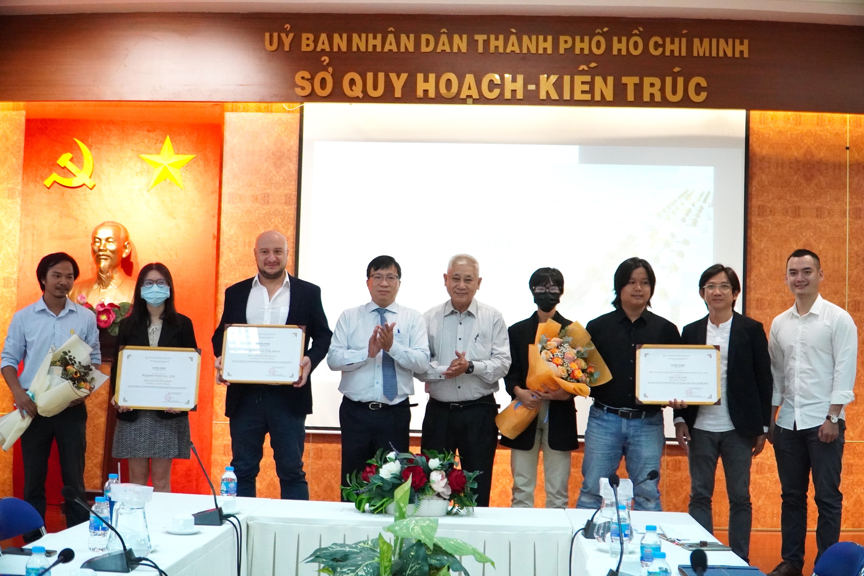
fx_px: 1080
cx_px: 432
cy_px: 288
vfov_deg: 29.9
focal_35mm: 45
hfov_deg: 43.6
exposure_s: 1/500
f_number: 4
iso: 8000
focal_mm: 30
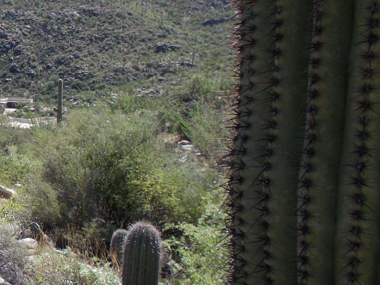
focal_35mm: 65
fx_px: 714
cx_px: -84
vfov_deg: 22.6
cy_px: 116
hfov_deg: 26.3
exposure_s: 1/125
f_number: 8
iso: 80
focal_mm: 4.6
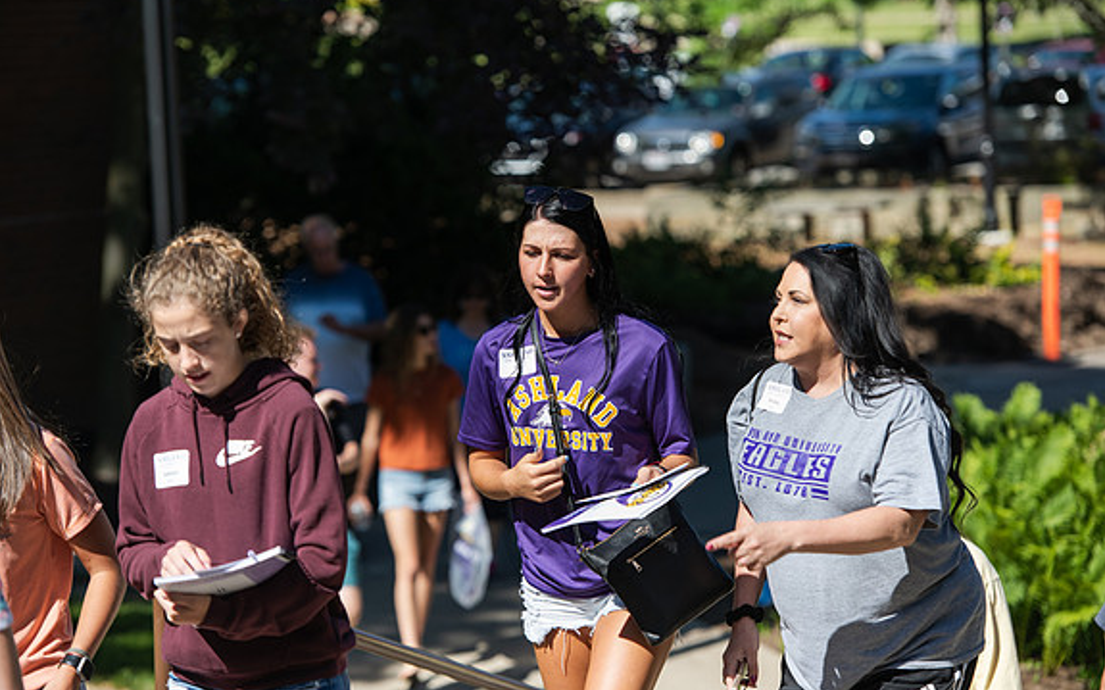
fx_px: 4335
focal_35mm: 144
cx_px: 555
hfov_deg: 14.5
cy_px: 328
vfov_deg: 9.1
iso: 100
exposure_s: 1/640
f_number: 4
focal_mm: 140
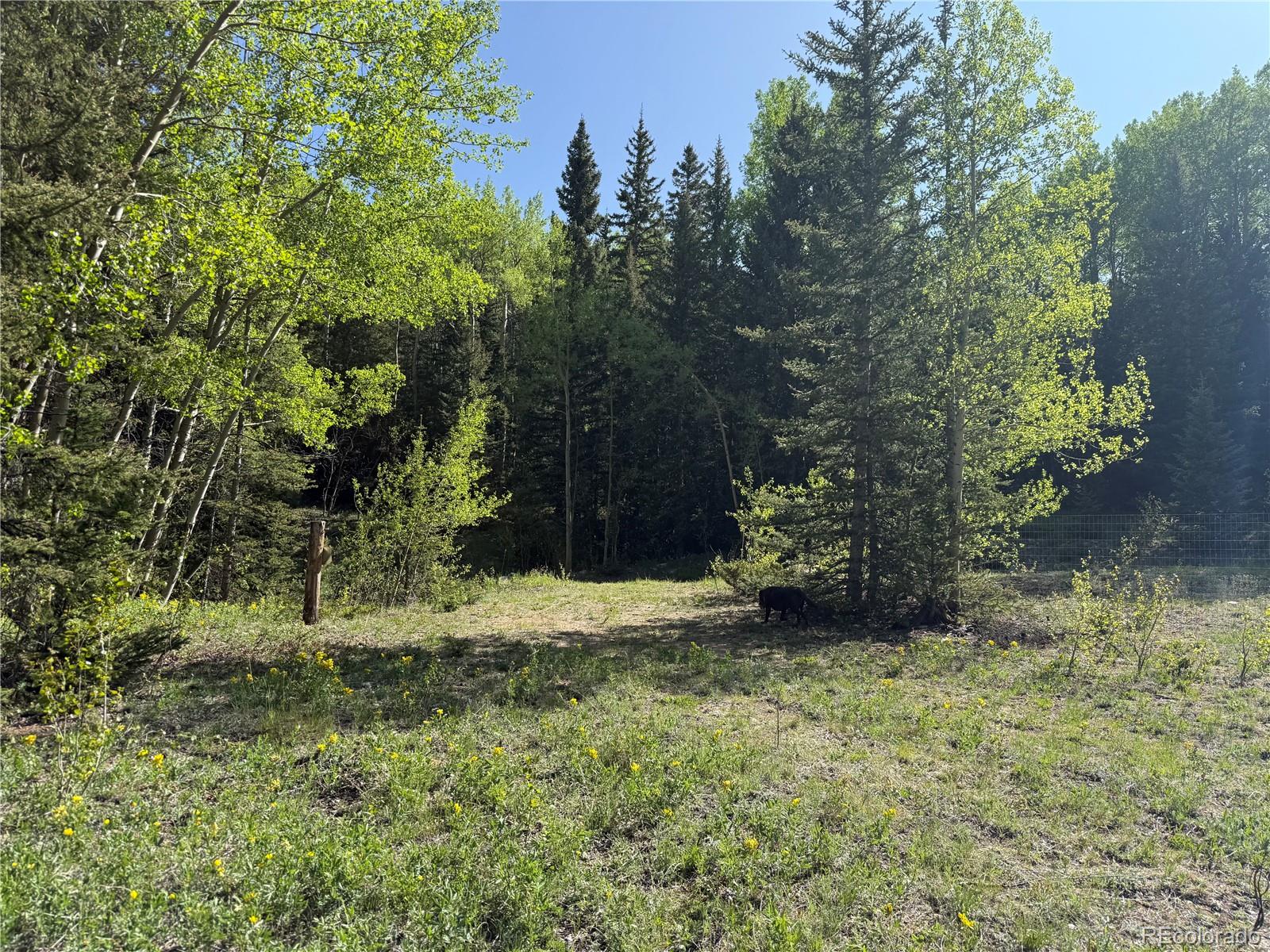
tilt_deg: +7.7
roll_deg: -1.0
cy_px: 476
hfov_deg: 71.6
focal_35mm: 24
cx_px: 635
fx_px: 881
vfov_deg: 56.8
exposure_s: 1/2169
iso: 80
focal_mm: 6.76
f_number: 1.78
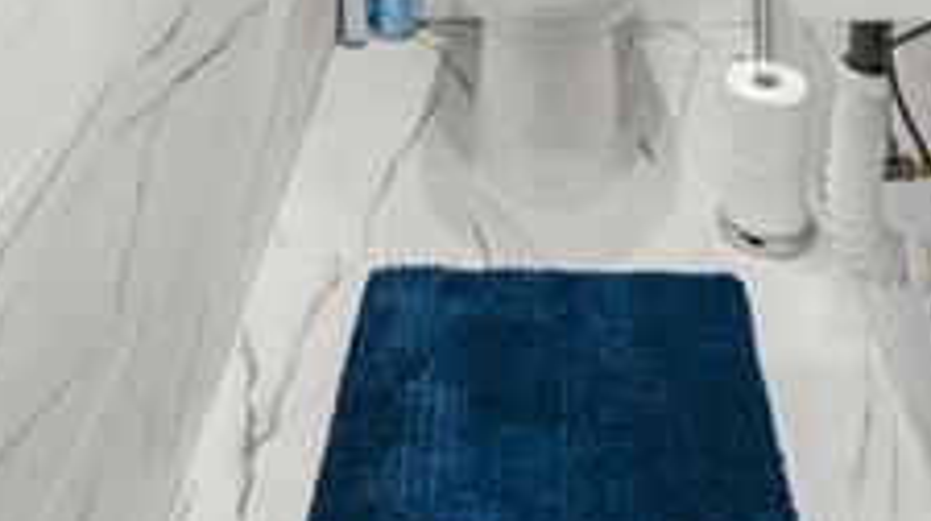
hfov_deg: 47.4
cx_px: 501
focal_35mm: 43
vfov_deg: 20.1
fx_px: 1060
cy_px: -413
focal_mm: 12
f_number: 4.5
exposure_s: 1/320
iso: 1600
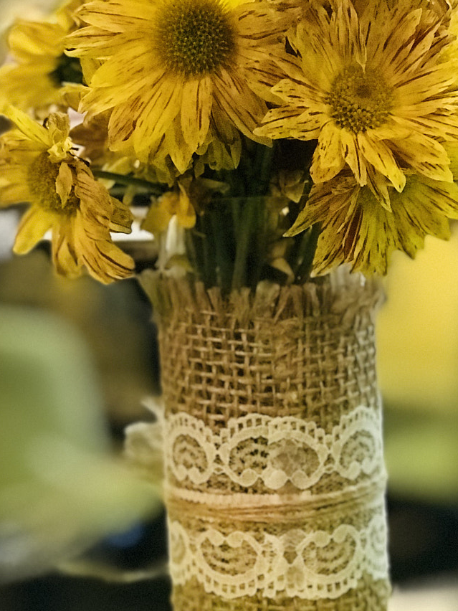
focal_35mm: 107
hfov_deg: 13.8
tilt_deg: -3.5
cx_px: 255
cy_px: 255
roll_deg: +1.0
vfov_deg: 18.4
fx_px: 1888
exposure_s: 1/50
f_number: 2.8
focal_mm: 6.6
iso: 1250
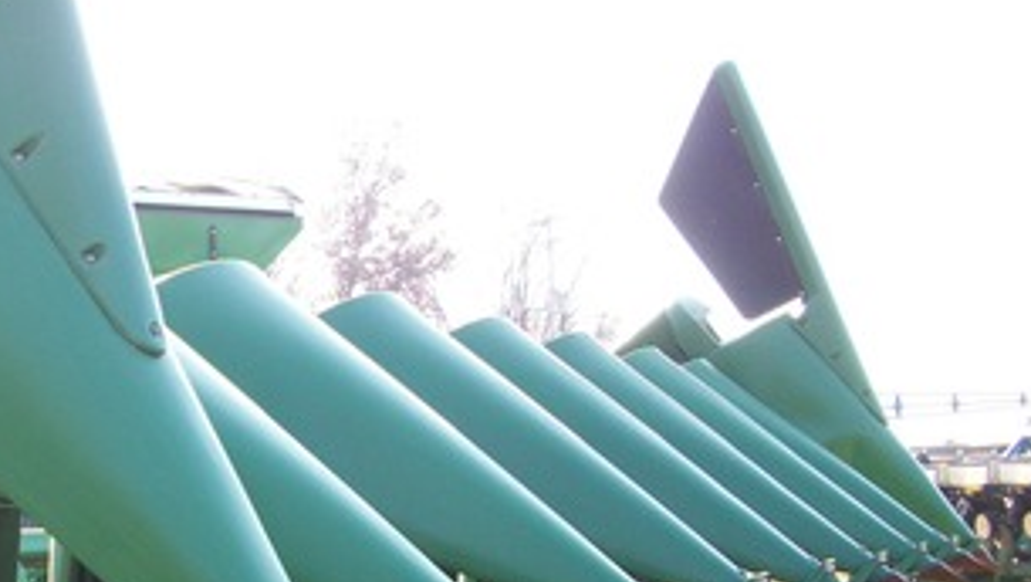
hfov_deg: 29.8
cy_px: 480
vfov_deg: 17.6
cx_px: 122
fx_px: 1860
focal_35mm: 68
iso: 80
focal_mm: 6.3
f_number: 3.1
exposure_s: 1/160
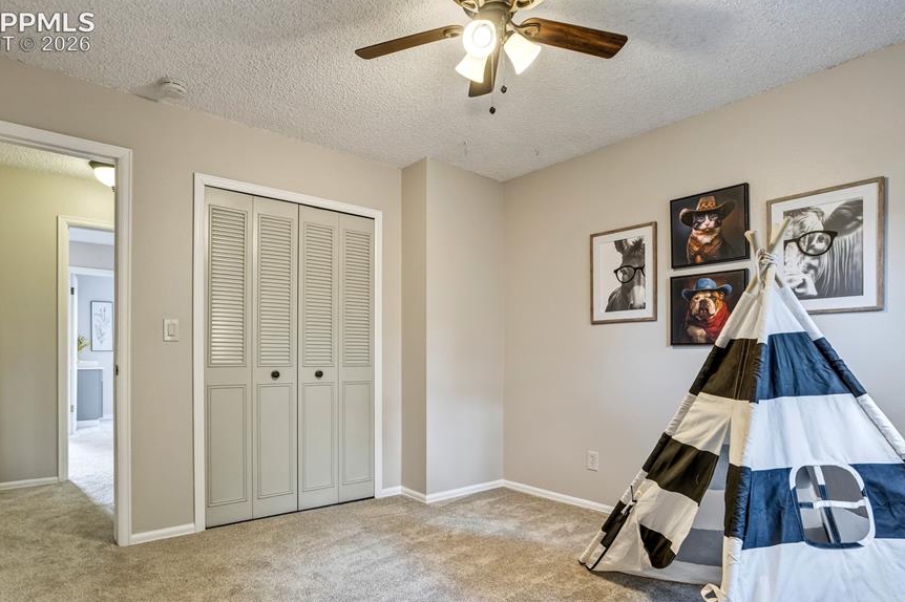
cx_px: 422
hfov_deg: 86.8
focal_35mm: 19
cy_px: 351
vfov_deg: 64.1
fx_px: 477
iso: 1000
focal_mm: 16
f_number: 7.1
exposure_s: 1/25
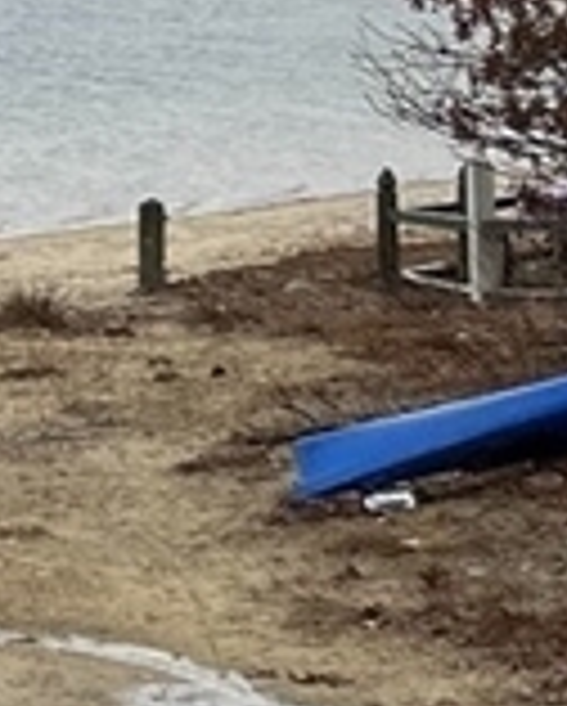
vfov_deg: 10.5
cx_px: -963
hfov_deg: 8.3
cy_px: -836
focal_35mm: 165
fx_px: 3454
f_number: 1.5
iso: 50
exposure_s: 1/840
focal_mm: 5.7
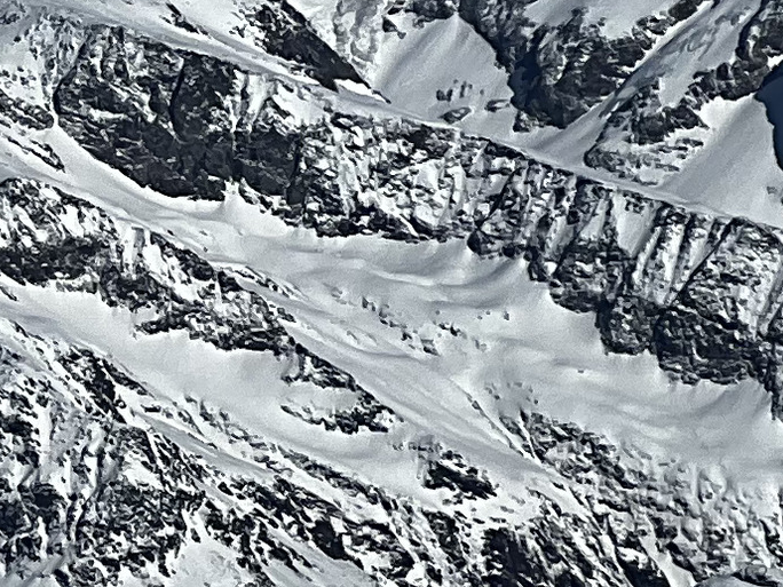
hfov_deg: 4.3
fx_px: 10179
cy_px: 319
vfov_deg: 3.3
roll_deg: +1.5
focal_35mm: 450
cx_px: -1481
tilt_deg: +3.6
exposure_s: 1/2660
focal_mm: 9
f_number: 2.8
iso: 25
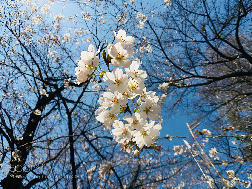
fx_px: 211
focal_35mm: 29
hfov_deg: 61.7
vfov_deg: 48.2
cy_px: 94
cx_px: 126
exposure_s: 1/2959
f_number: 2.2
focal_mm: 4.15
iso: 25
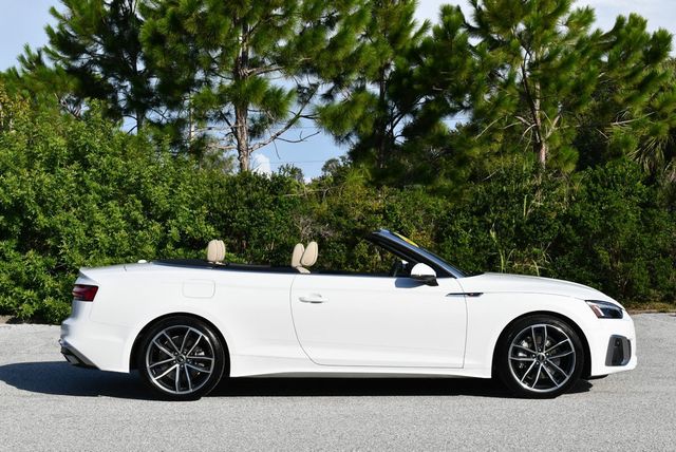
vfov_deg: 22.7
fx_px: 1128
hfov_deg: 33.4
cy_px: 226
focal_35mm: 60
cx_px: 338
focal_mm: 30
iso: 100
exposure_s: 1/320
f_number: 9
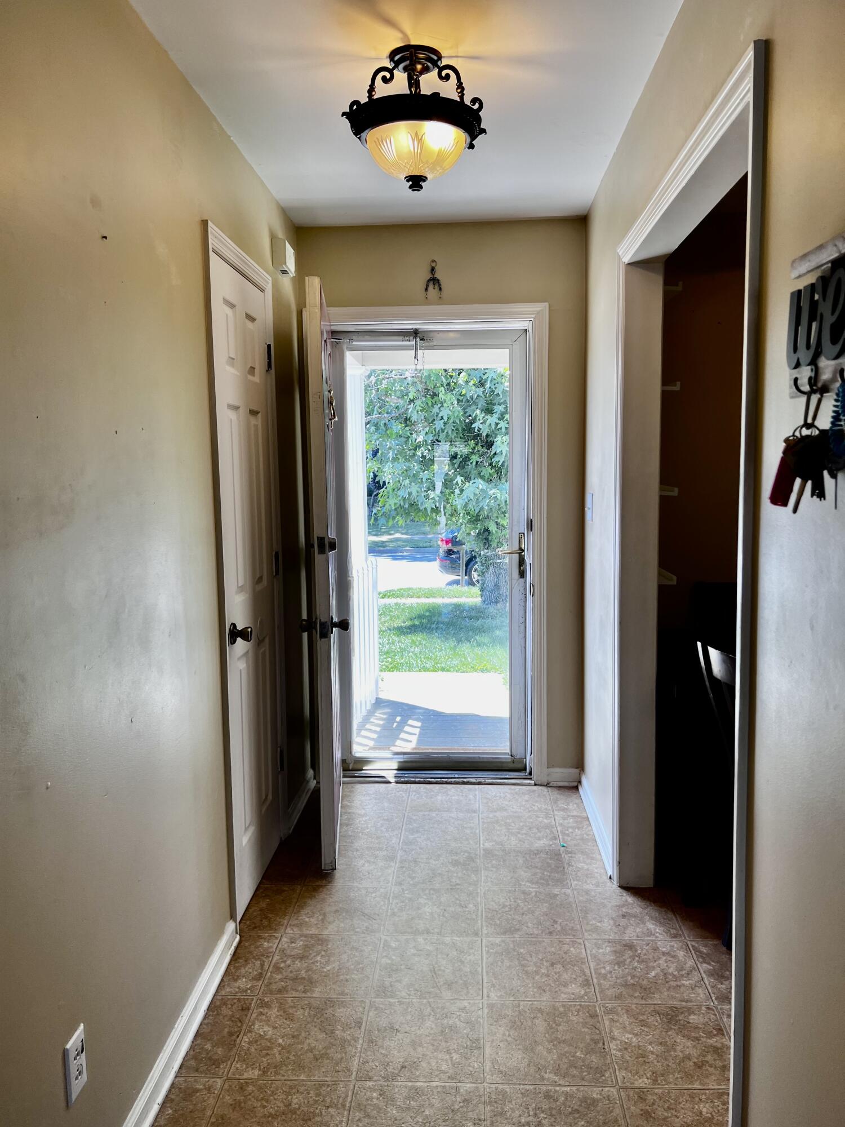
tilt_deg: -5.9
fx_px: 846
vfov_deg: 67.3
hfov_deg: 53.1
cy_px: 564
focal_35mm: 26
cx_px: 422
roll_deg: +0.8
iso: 32
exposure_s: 1/145
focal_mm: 5.7
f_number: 1.5
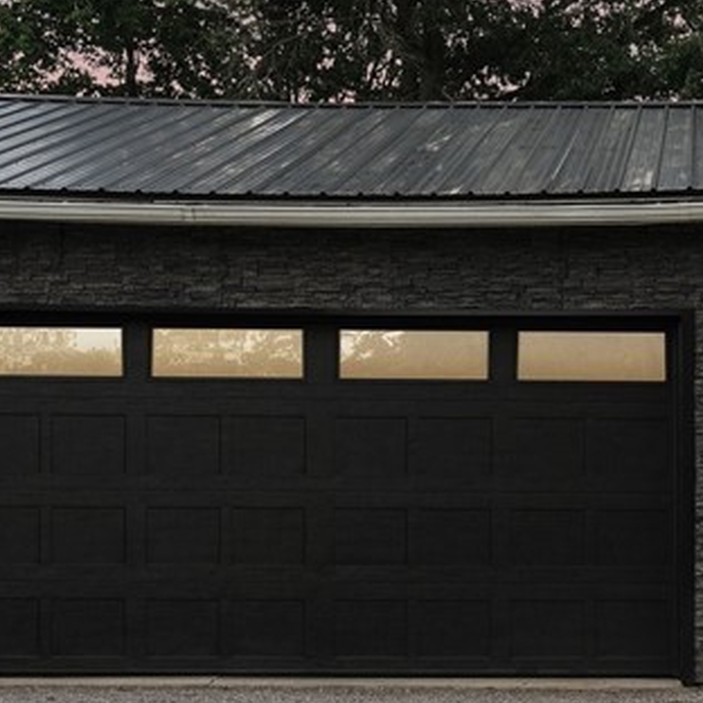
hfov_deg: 22.7
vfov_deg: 24.2
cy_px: 477
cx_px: 802
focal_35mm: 71
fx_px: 1631
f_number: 8
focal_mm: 24
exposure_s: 1/40
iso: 100
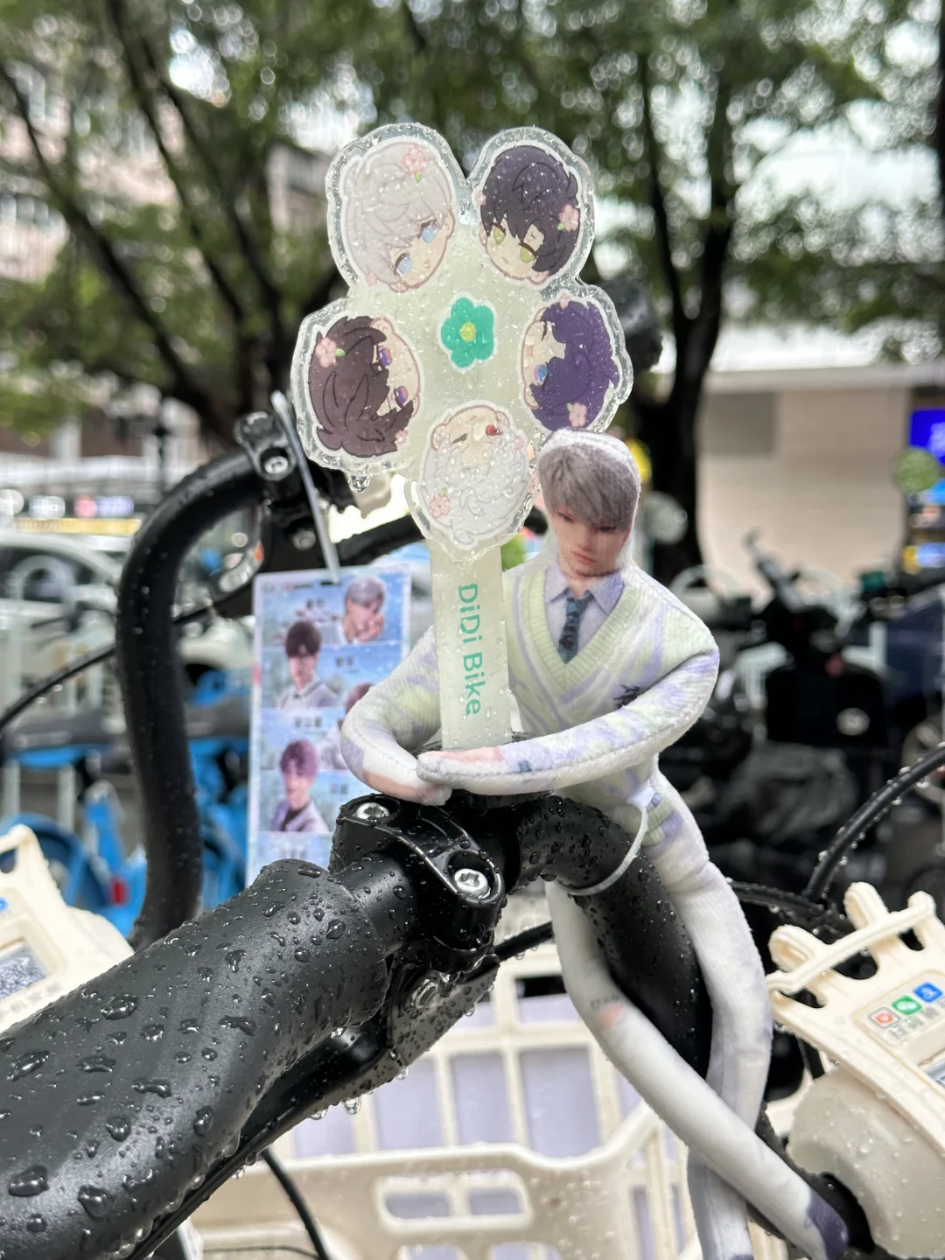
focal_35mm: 48
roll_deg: -1.5
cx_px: 472
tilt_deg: -1.2
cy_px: 630
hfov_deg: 30.3
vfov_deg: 39.7
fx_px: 1747
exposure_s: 1/121
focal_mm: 6.86
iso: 80
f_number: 1.78
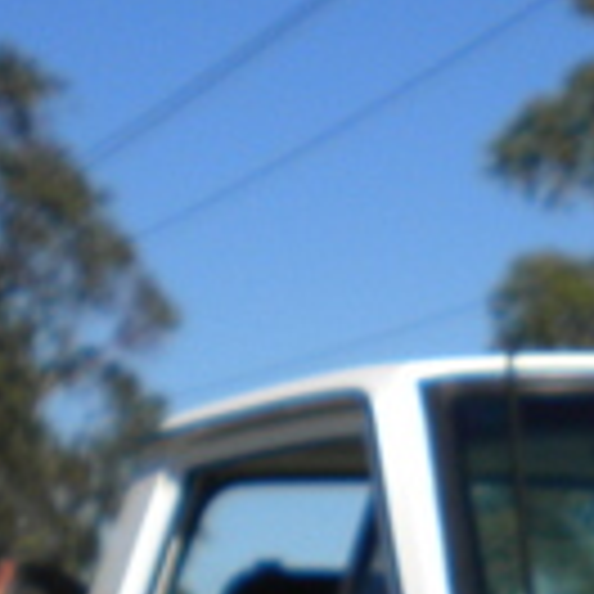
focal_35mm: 188
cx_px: 994
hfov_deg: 9.0
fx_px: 3650
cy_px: 1233
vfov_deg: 8.7
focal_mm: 6.3
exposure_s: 1/992
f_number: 4.6
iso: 80
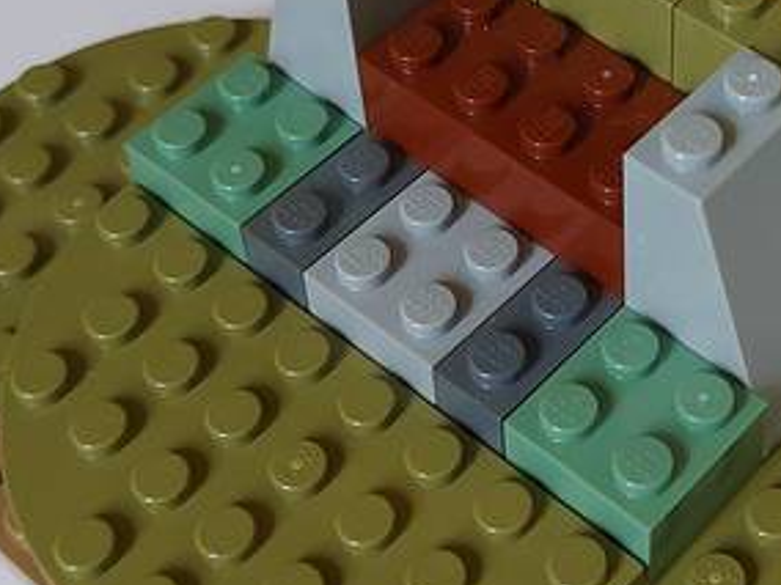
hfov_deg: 25.3
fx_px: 1715
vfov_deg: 19.2
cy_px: 144
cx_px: 610
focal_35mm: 76
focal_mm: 5.23
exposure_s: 1/60
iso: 200
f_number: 1.8
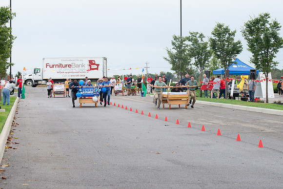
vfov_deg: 12.2
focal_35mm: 112
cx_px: 163
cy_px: 87
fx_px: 882
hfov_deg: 18.2
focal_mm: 92
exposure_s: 1/250
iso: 640
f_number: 9
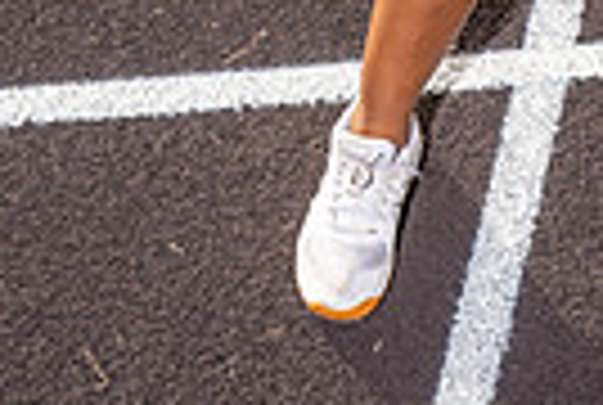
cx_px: 576
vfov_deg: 8.8
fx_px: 2417
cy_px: -540
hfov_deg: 14.0
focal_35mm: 144
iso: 160
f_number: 7.1
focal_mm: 43
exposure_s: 1/250
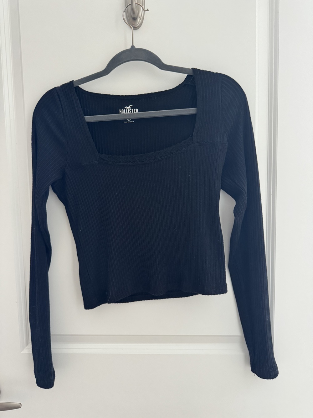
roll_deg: +1.6
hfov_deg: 56.8
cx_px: 156
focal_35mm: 24
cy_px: 209
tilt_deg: -5.9
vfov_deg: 71.6
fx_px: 289
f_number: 1.78
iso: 400
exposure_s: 1/60
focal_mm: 6.76
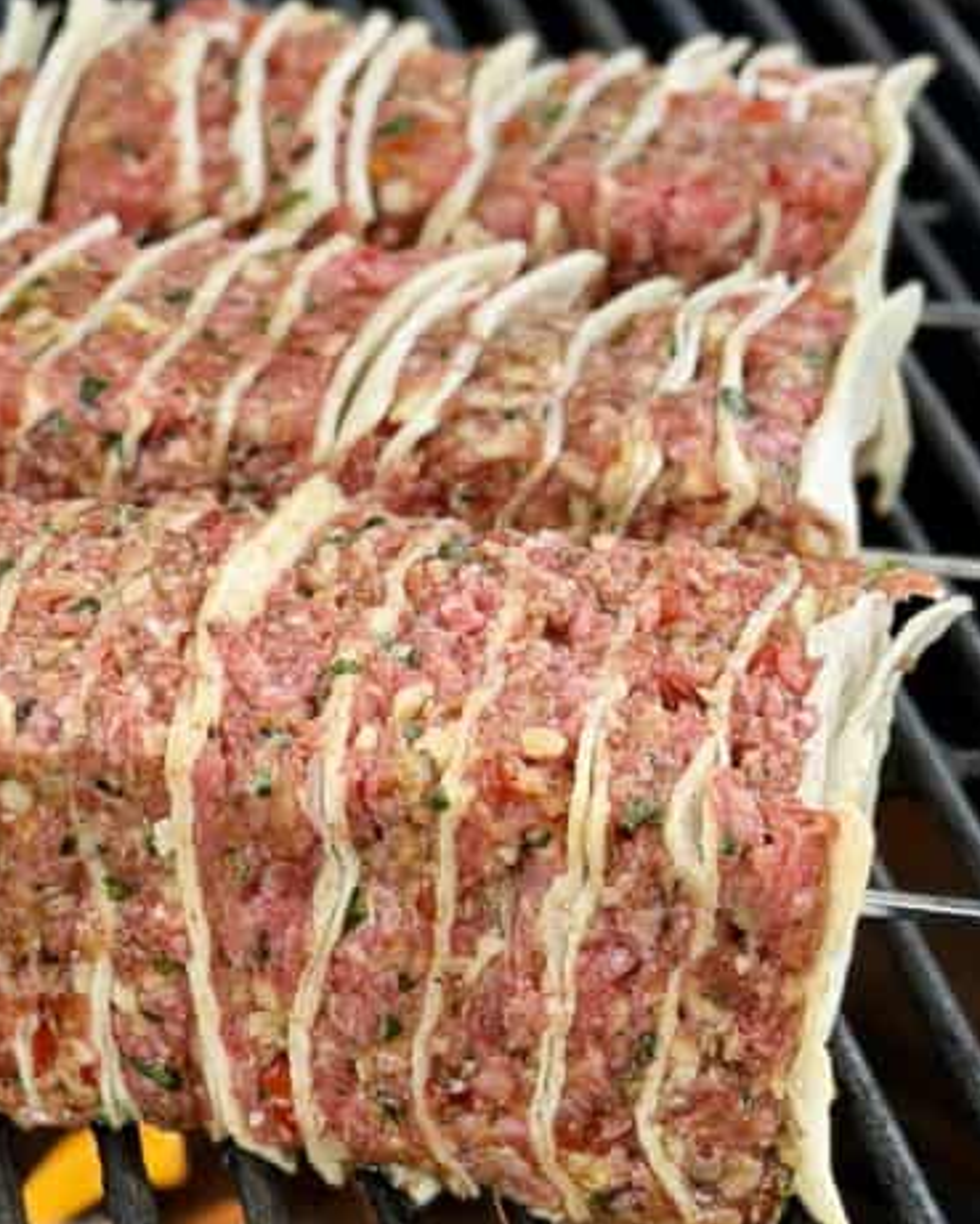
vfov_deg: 18.4
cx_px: 101
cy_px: 483
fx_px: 3769
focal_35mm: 104
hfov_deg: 14.7
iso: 64
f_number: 1.78
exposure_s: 1/828
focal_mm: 6.76
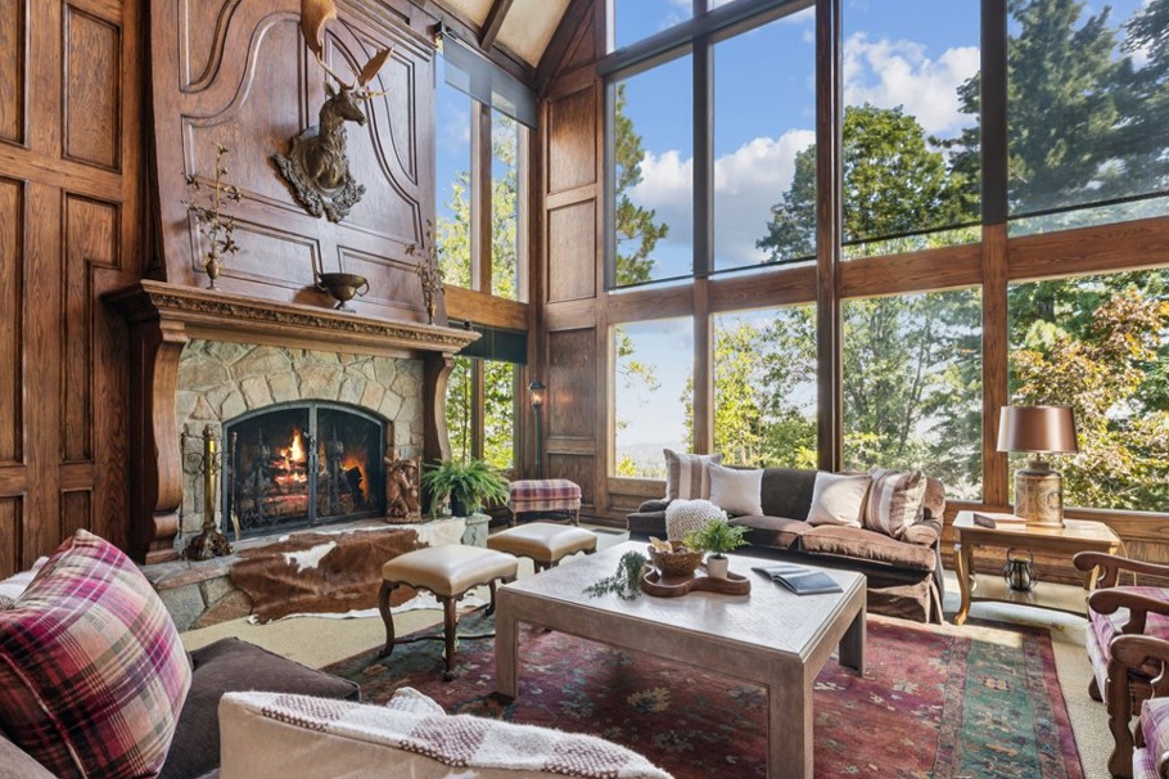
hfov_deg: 90.0
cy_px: 400
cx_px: 581
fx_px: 584
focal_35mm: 18
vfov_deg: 67.3
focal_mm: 16
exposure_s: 1/2
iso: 100
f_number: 13
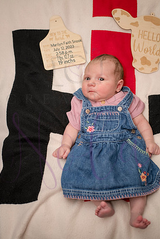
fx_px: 340
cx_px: 79
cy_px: 118
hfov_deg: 26.5
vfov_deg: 38.9
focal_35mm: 51
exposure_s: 1/250
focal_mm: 50
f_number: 4
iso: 800
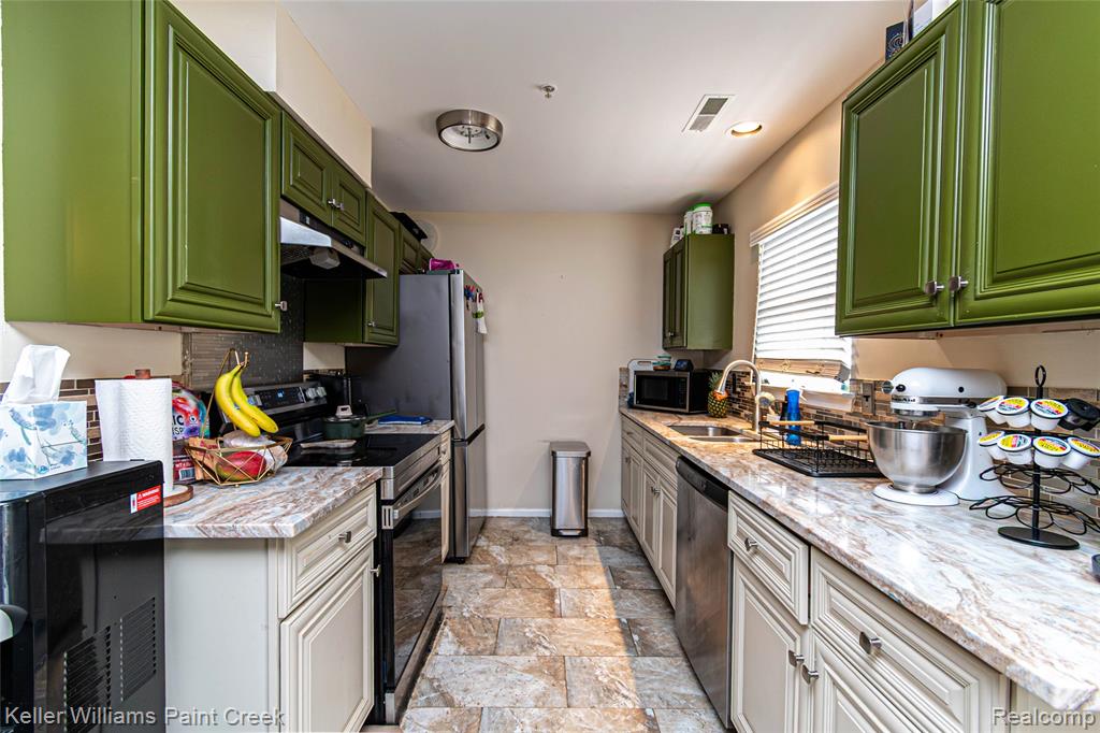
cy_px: 366
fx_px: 458
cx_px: 550
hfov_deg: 100.4
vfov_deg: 77.3
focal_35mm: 15
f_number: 4.5
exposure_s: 1/125
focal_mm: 10
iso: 2200
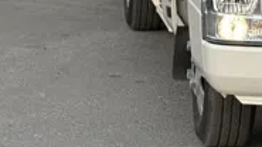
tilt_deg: -0.2
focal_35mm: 289
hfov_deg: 7.4
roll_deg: -0.9
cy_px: -177
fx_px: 2007
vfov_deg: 4.1
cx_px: 279
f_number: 1.78
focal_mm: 6.86
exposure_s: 1/272
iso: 80
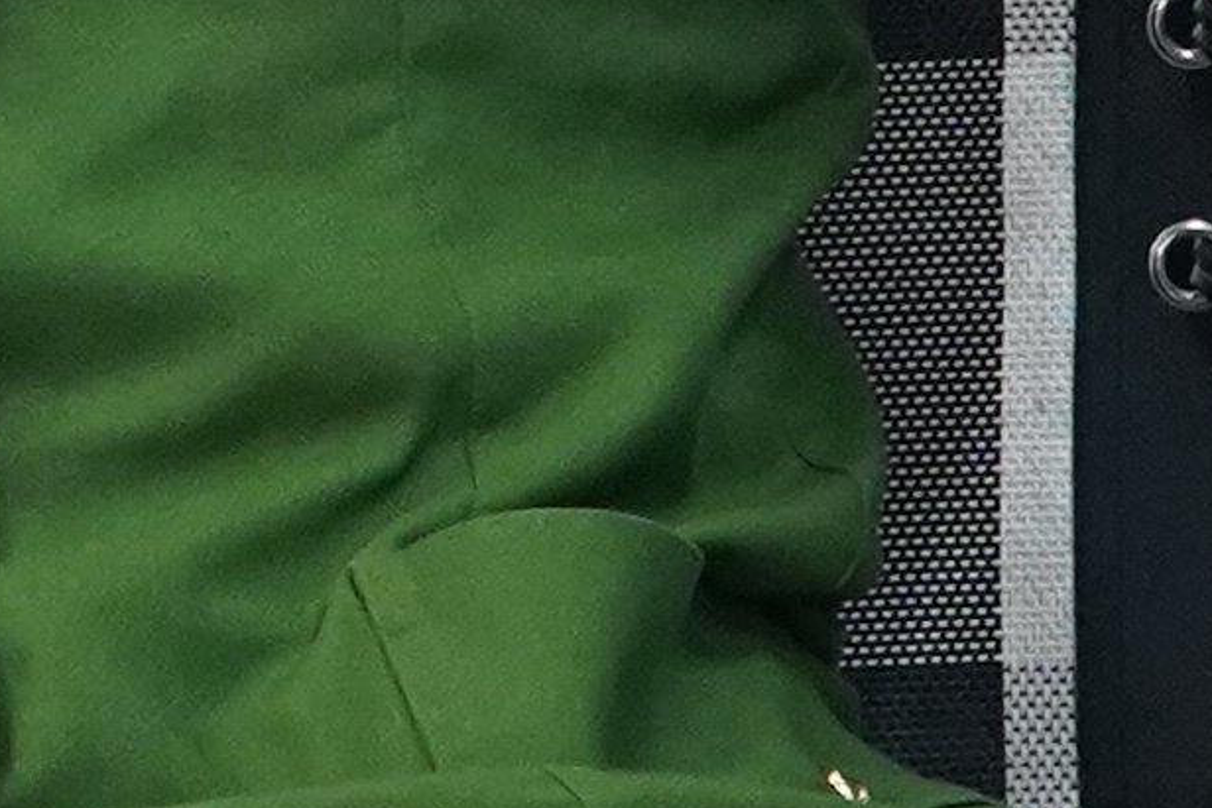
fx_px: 7745
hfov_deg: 8.9
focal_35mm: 230
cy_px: -928
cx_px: -150
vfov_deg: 5.8
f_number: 7.1
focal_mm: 24
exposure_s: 1/60
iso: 4000
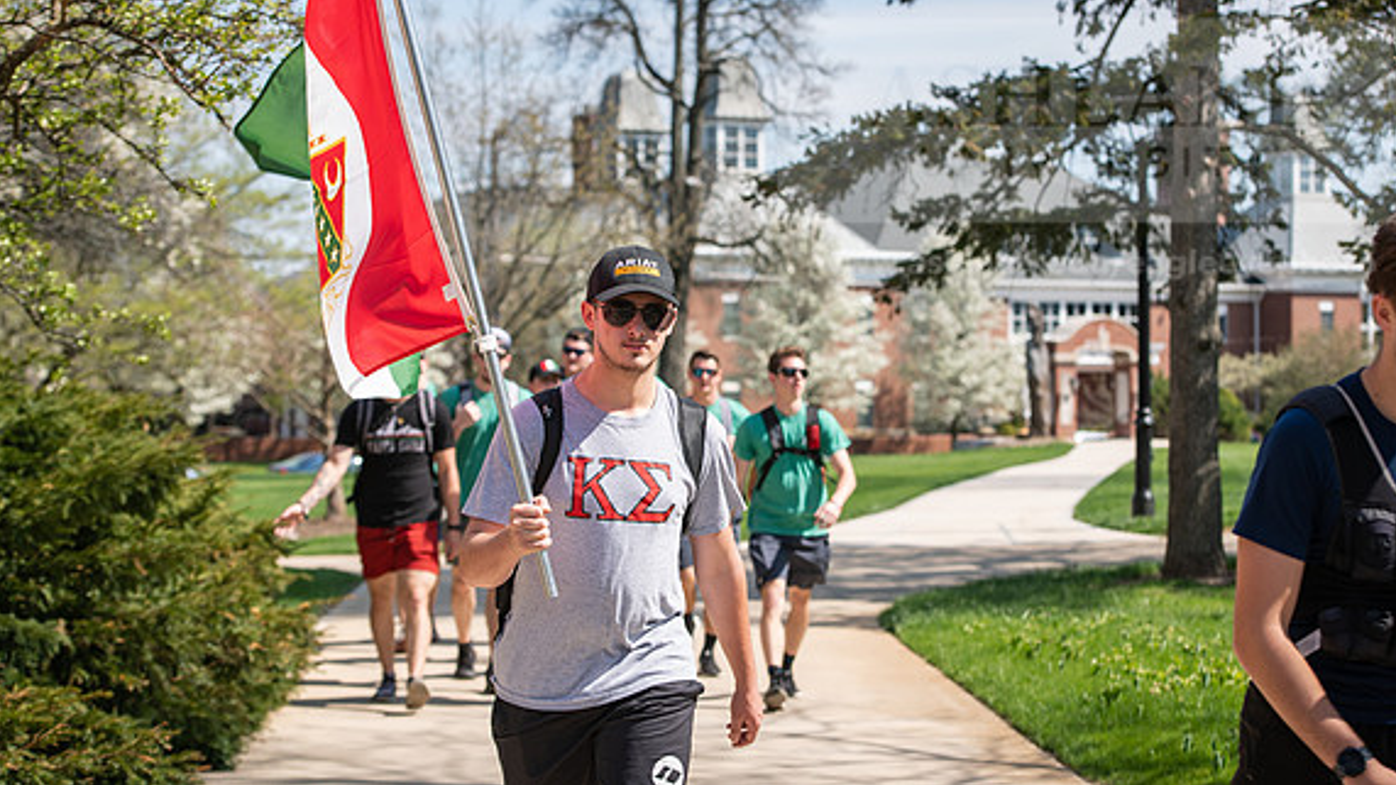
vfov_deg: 14.5
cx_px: 704
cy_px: 314
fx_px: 3072
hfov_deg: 25.6
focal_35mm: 83
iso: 80
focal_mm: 78
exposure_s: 1/320
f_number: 5
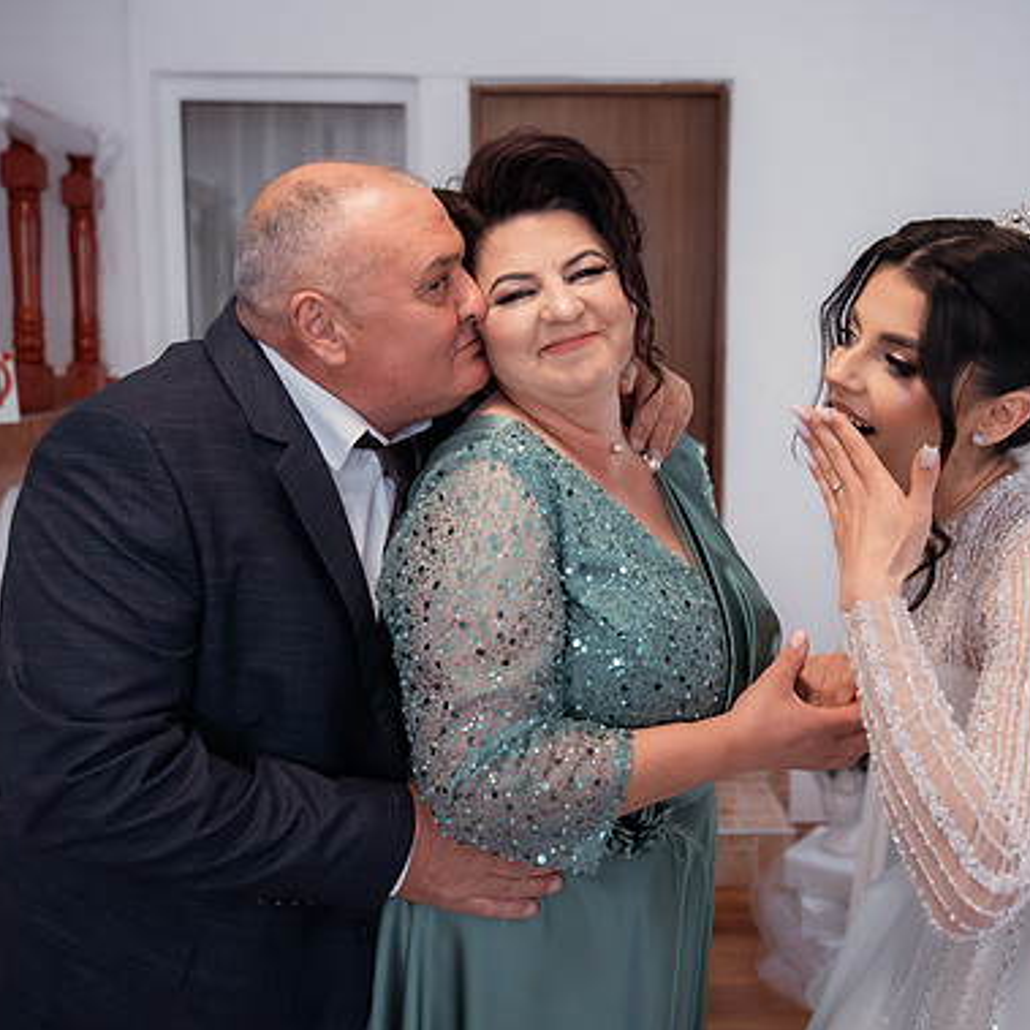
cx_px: 568
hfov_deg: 47.1
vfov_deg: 47.2
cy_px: 491
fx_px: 1178
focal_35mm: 35
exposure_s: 1/250
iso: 1600
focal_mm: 25
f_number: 2.8
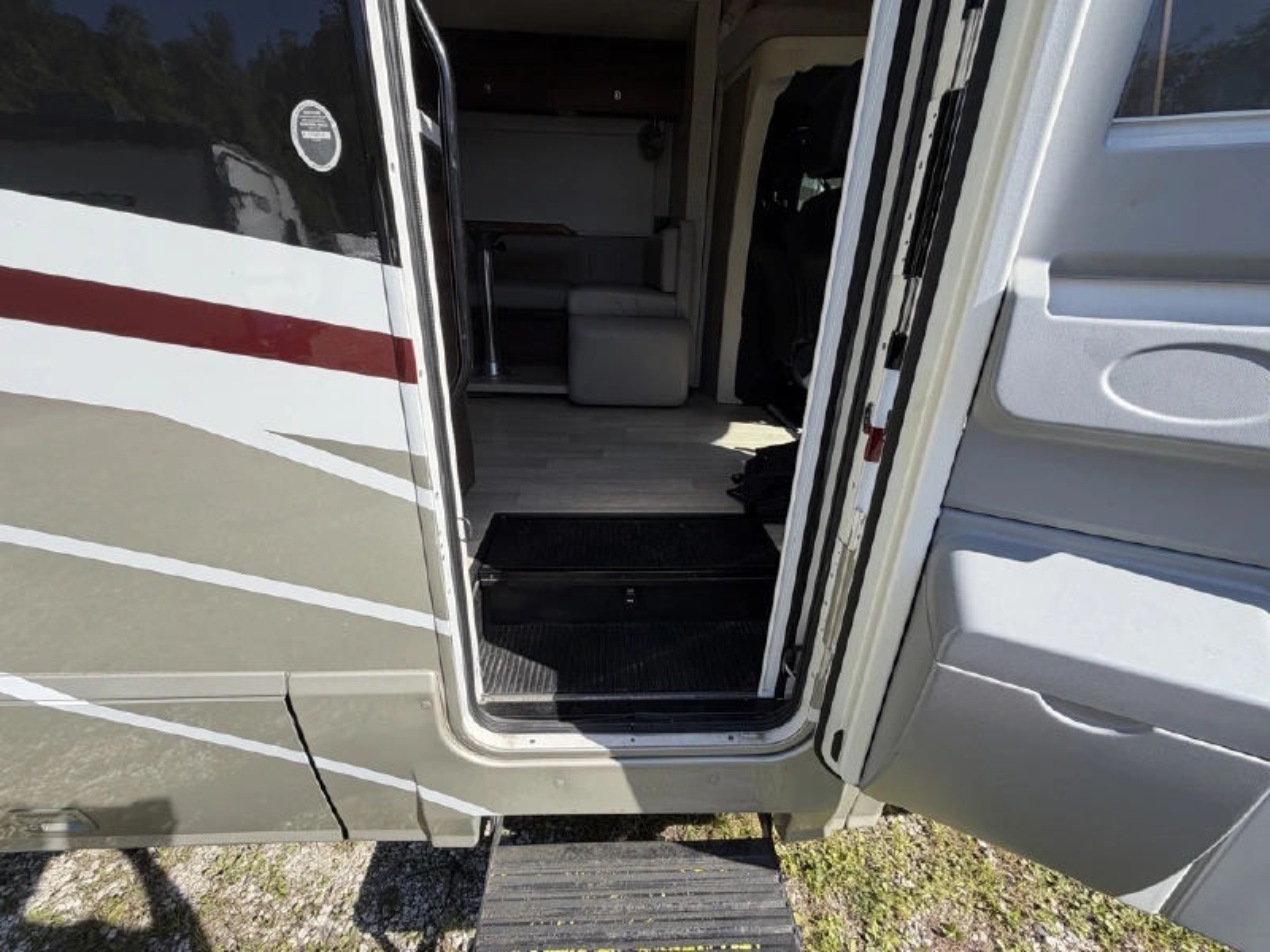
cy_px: 476
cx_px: 635
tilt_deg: -22.6
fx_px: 514
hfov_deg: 102.1
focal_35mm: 14
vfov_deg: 85.7
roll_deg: +0.8
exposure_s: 1/770
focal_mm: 2.22
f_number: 2.2
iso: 40
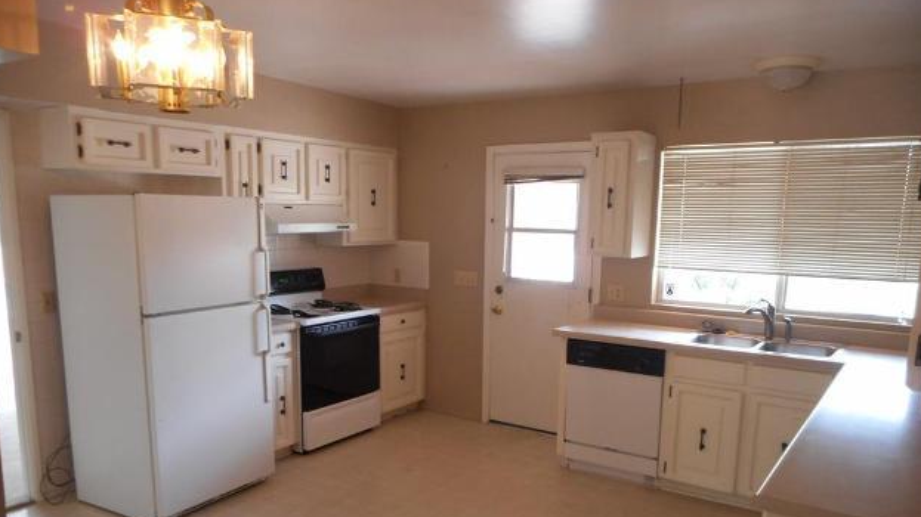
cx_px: 466
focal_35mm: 28
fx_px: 684
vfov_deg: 41.0
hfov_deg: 67.9
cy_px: 337
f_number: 3.7
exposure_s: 1/30
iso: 320
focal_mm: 4.5
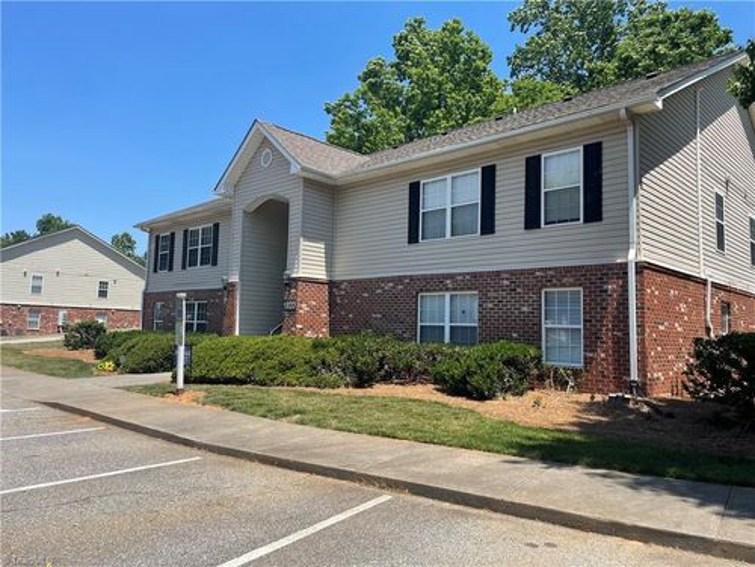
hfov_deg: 67.3
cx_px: 378
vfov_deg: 53.1
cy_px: 284
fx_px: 567
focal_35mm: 26
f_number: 1.6
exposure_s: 1/2132
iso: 32
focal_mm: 4.2
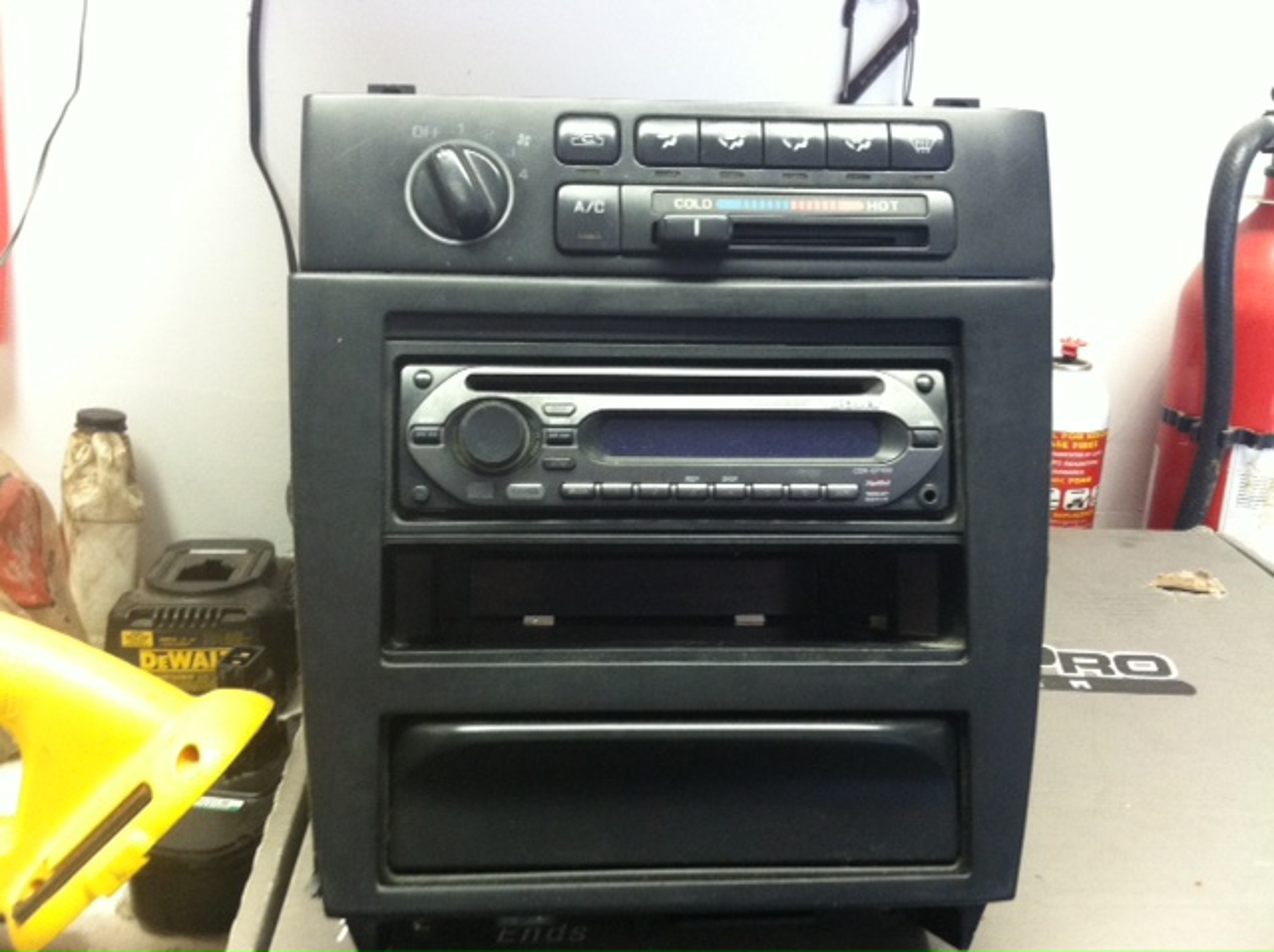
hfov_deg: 52.7
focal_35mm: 35
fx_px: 1286
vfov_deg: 40.6
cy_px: 476
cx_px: 637
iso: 250
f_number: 2.8
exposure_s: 1/15
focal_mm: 3.85
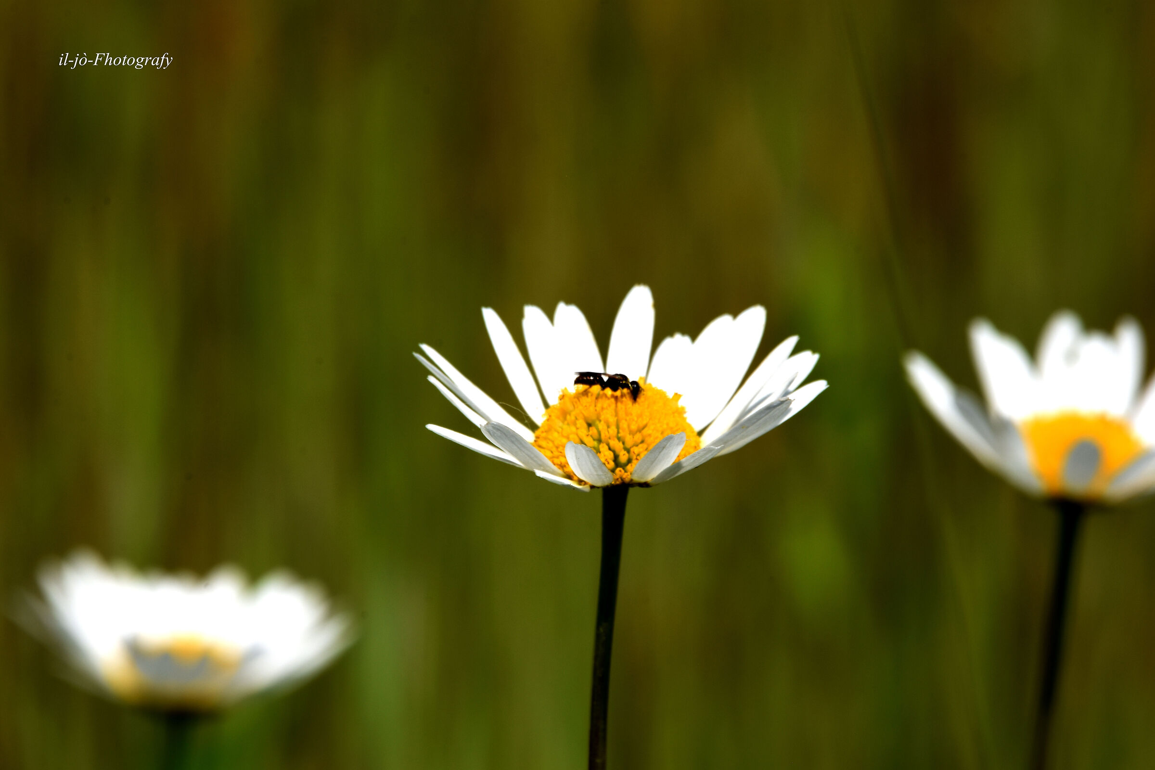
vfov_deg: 1.5
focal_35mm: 900
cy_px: 385
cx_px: 578
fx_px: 28873
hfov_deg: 2.3
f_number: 14
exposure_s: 1/160
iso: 160
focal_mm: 600
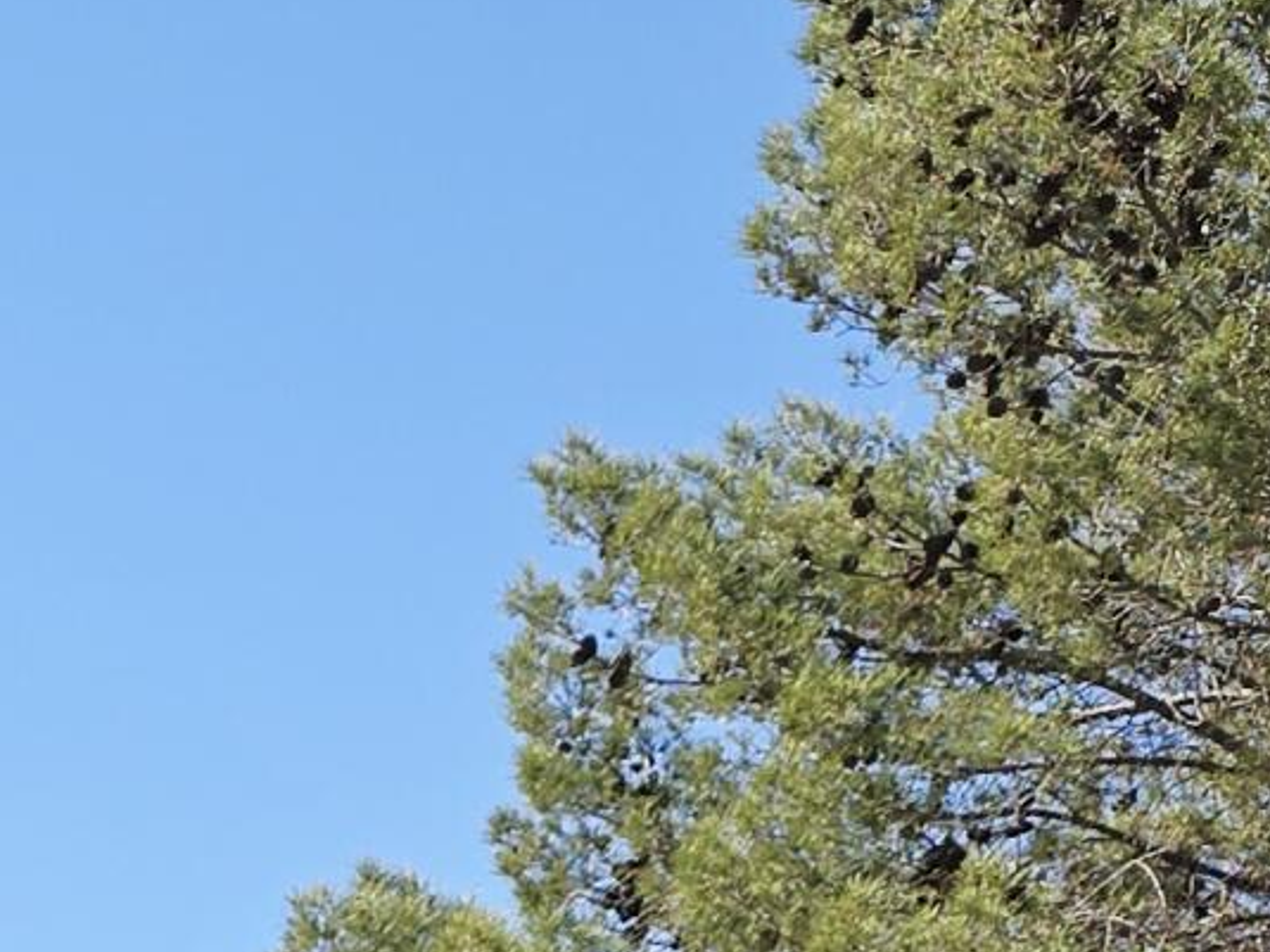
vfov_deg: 10.3
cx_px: -394
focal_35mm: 129
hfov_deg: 14.6
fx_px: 4732
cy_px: 2084
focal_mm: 6.3
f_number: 1.7
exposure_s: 1/659
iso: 12
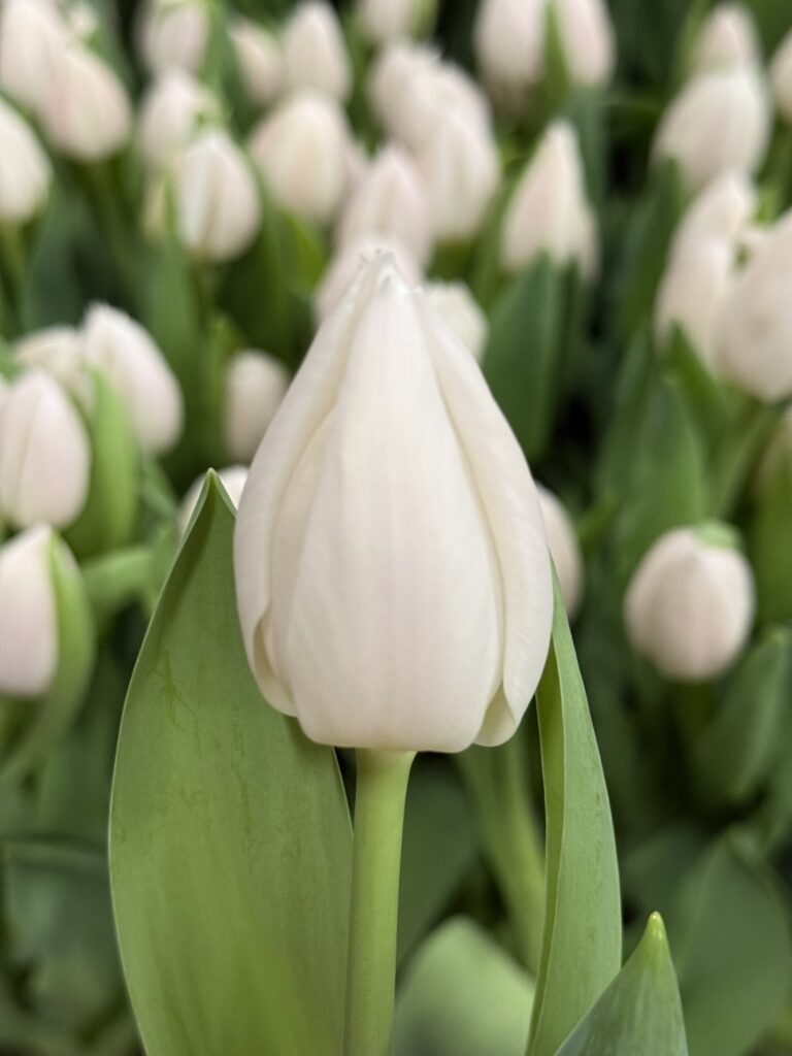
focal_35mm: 48
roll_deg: -3.0
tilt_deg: -38.5
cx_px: 396
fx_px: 1464
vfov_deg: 39.7
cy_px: 528
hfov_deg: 30.3
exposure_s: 1/50
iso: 250
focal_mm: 6.76
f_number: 1.78
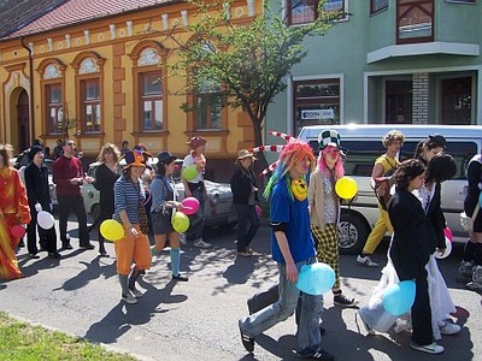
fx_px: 473
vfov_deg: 41.8
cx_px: 241
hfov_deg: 54.0
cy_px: 180
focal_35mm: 34
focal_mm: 5.6
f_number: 5.6
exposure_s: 1/250
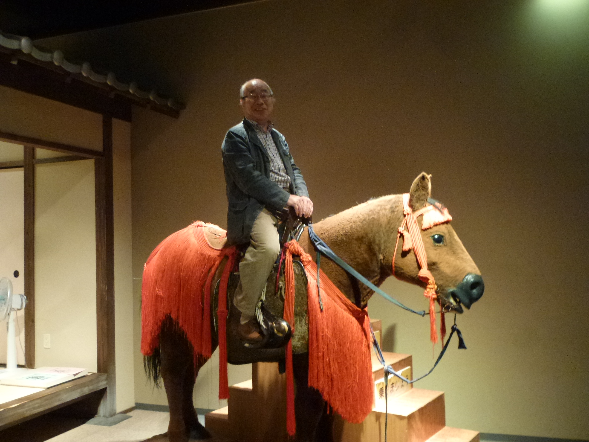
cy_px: 221
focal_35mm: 33
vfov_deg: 42.9
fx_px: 562
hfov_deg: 55.4
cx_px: 294
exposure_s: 1/5
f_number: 3.6
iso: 400
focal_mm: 5.9
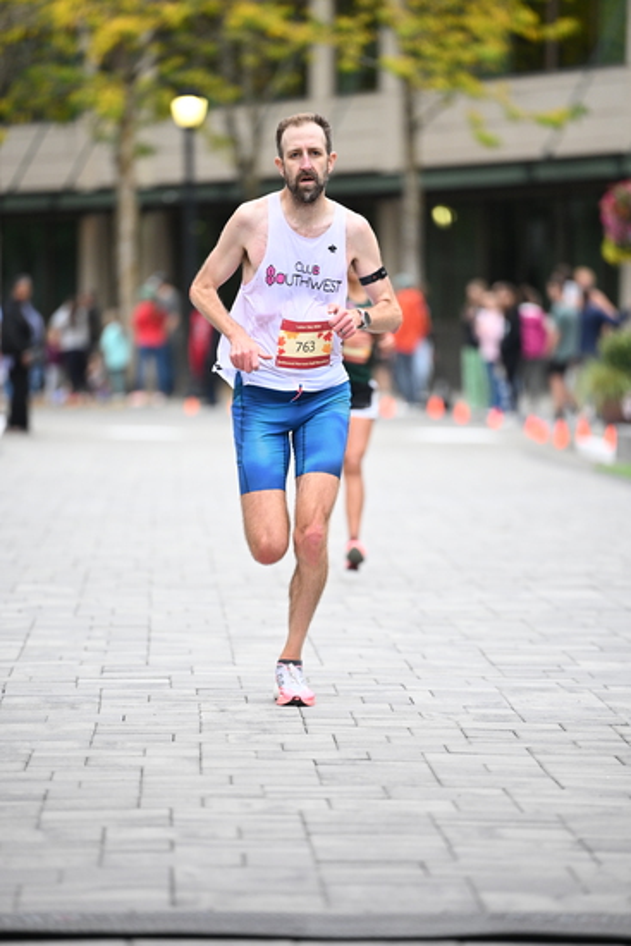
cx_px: 316
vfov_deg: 10.3
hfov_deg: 6.9
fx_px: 5255
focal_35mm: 200
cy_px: 473
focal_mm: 200
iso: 1600
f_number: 2.8
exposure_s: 1/1000
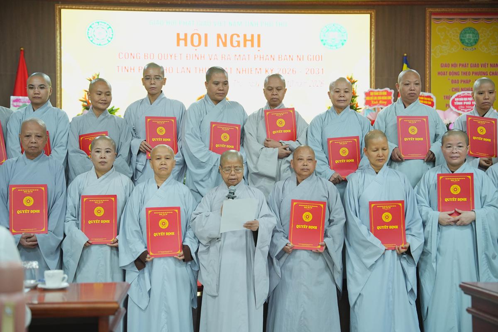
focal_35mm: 64
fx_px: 885
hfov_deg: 31.4
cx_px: 249
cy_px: 166
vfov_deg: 21.2
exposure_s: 1/125
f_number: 3.2
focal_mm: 64
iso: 3200
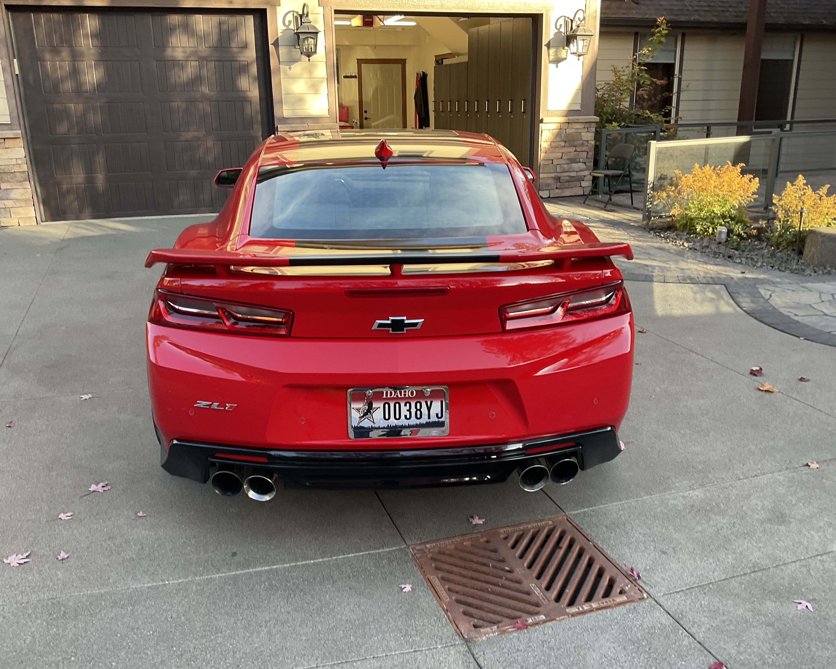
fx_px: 767
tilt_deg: -16.5
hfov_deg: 57.2
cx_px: 410
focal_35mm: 31
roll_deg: +0.5
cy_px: 339
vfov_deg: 47.1
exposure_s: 1/122
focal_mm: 3
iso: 25
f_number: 1.8
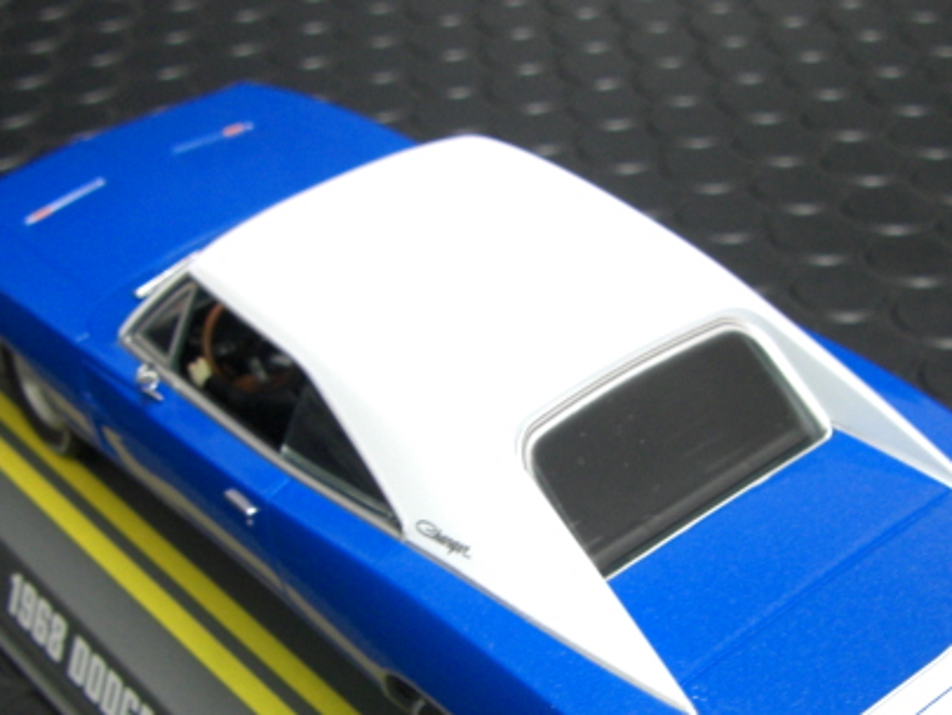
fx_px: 1651
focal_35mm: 60
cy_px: 520
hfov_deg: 32.1
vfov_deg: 24.2
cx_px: 534
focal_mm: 6.3
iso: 200
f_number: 3.4
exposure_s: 1/20
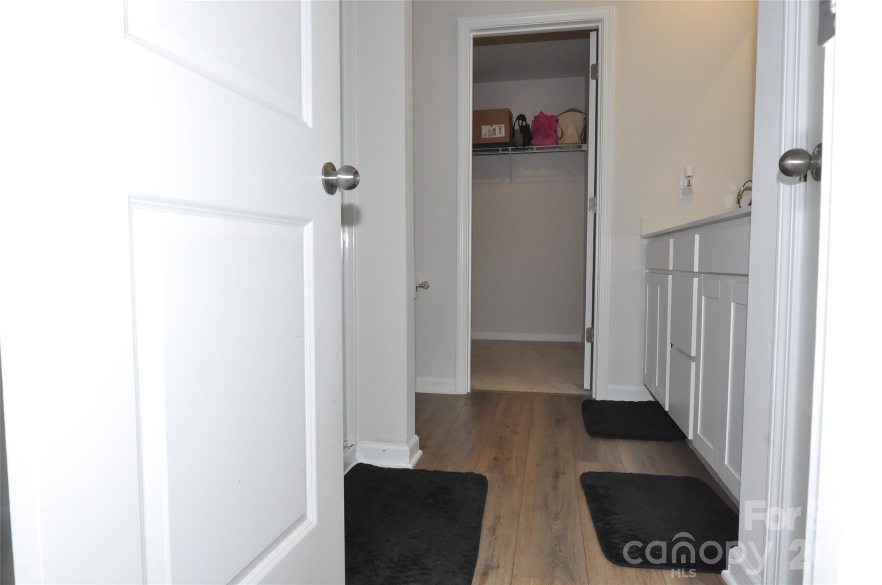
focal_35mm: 21
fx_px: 514
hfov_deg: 81.3
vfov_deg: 59.4
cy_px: 292
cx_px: 441
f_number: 6.3
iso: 1000
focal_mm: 14
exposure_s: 1/60
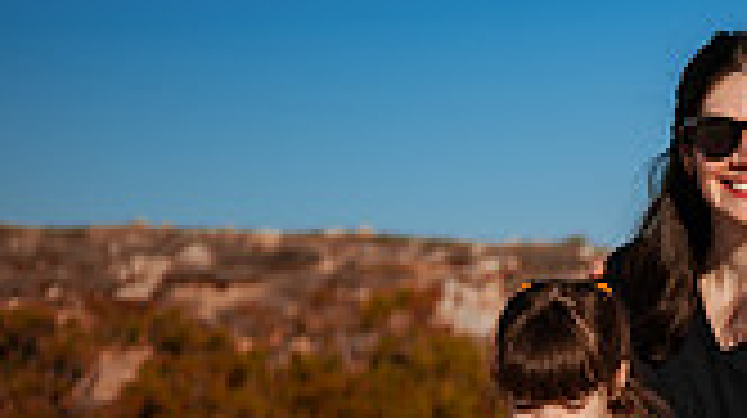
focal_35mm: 128
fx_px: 2533
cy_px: 488
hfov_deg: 15.5
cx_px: 1107
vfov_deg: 9.3
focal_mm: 35
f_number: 1.8
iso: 50
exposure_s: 1/8000
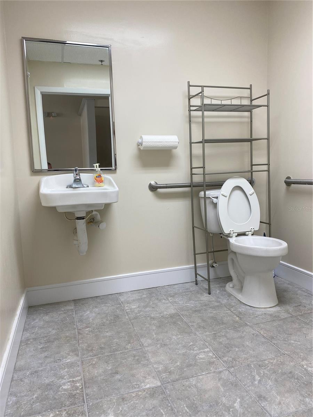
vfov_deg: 67.3
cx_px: 156
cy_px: 208
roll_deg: +0.6
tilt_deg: -7.1
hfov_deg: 53.1
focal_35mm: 26
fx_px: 313
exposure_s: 1/120
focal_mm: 4.25
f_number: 1.8
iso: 64
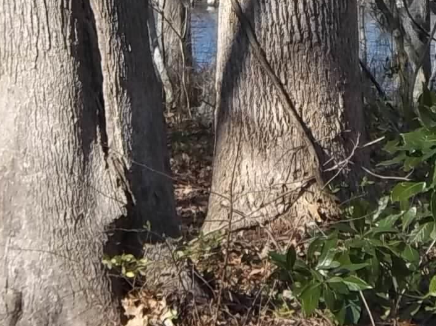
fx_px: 3147
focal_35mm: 250
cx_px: 370
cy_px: -46
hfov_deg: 7.9
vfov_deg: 5.9
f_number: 4.3
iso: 80
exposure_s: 1/320
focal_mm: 15.4
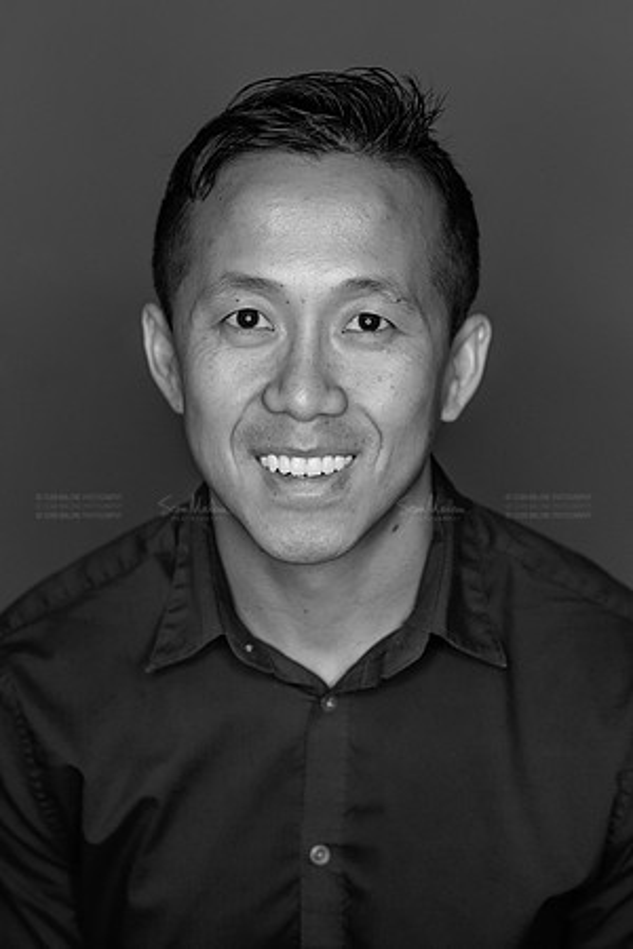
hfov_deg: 16.1
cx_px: 316
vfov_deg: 23.9
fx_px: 2242
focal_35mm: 85
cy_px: 474
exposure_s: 1/320
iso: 2000
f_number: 3.5
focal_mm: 85
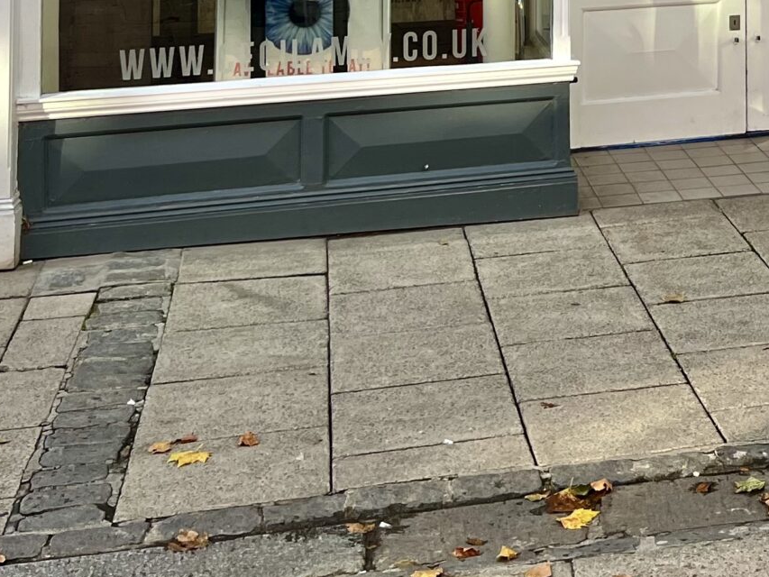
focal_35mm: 78
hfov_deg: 22.7
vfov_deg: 17.2
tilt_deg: +1.8
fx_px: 1733
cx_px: 957
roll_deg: +1.3
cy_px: -261
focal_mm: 5.1
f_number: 1.6
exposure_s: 1/433
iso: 50
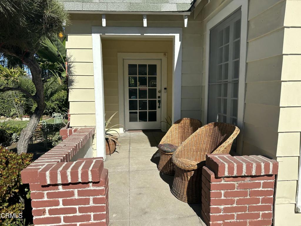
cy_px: 113
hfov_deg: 71.6
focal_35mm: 24
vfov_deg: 56.8
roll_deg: +0.2
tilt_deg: -5.3
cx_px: 150
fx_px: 209
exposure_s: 1/6211
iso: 80
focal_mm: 6.86
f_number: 1.78
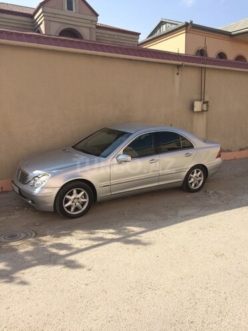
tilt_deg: -9.9
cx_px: 124
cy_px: 166
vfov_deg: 61.7
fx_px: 277
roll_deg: +1.9
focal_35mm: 29
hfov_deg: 48.2
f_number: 2.2
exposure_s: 1/1786
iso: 32
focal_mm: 4.15
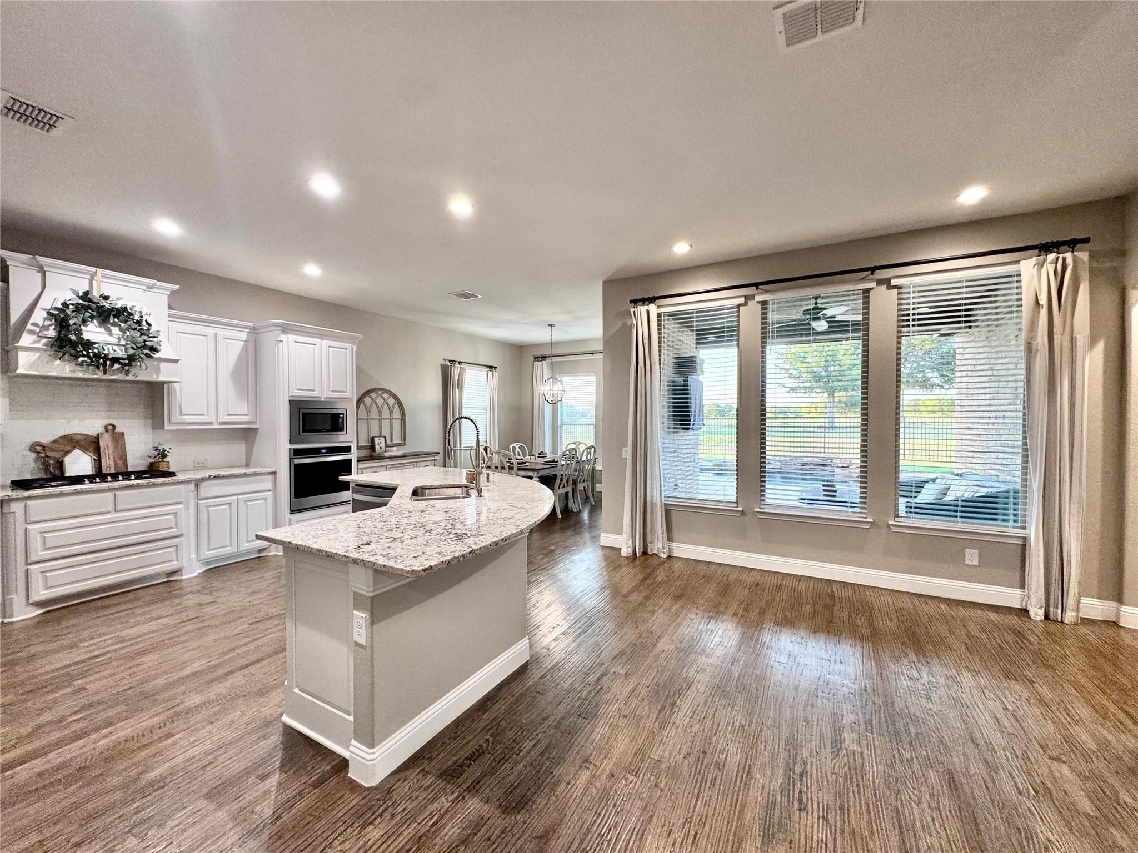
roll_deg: +0.5
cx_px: 569
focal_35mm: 14
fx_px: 460
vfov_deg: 85.7
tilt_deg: -1.4
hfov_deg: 102.1
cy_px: 426
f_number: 2.2
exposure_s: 1/60
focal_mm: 2.22
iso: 200
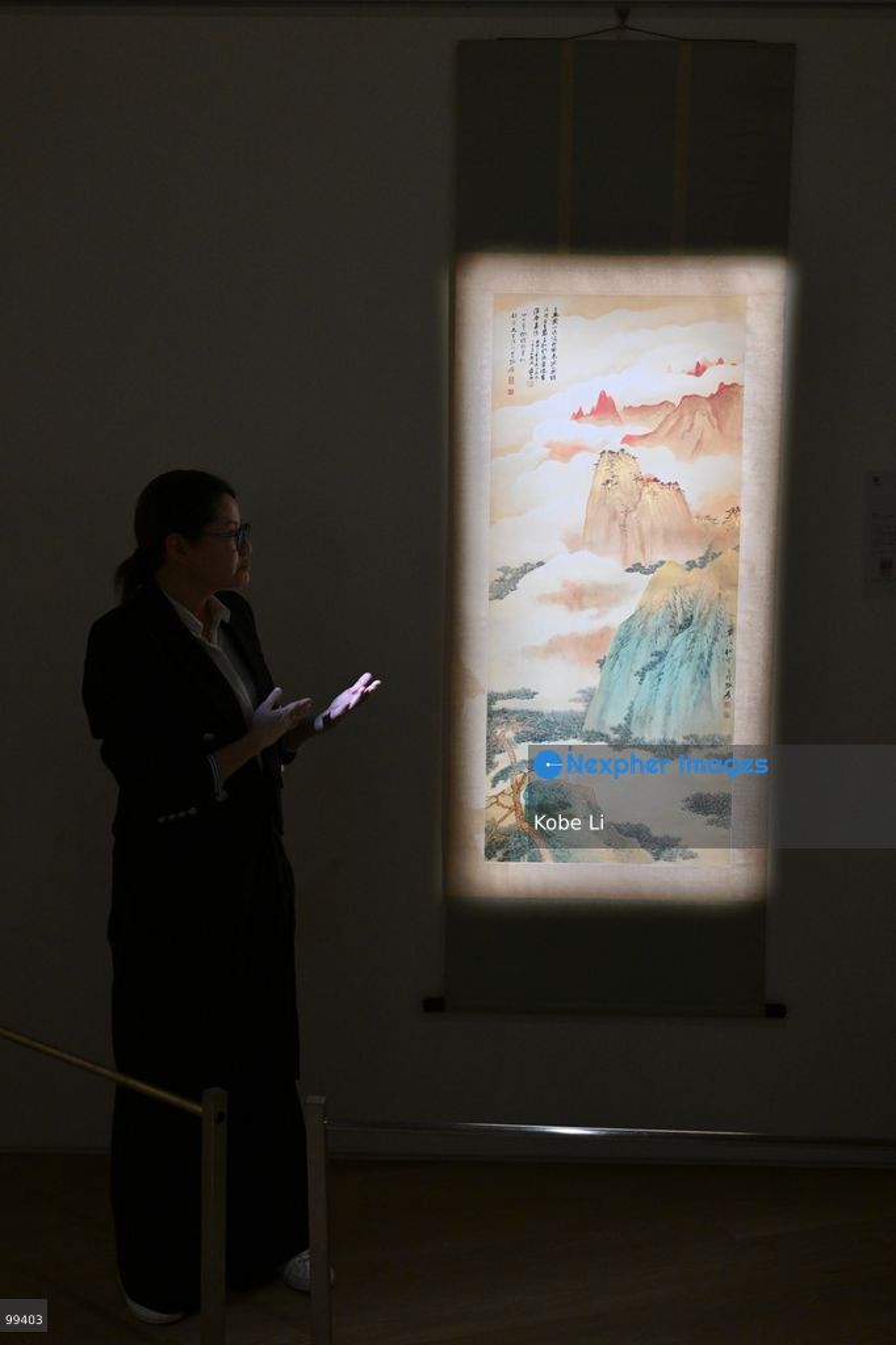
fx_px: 1382
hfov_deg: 35.9
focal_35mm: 37
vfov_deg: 51.9
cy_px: 672
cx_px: 448
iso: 2500
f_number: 5.6
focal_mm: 37
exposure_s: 1/160
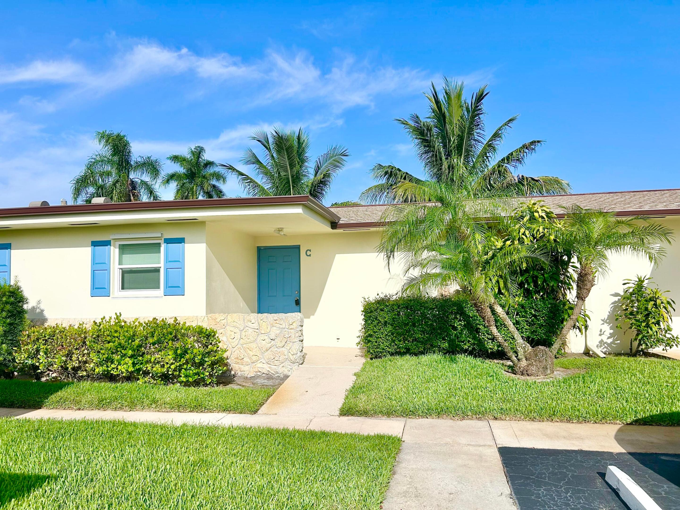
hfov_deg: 67.3
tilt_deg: +4.9
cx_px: 340
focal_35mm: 26
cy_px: 255
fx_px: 511
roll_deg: +1.8
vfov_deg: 53.1
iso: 50
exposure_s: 1/5882
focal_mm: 5.7
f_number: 1.5
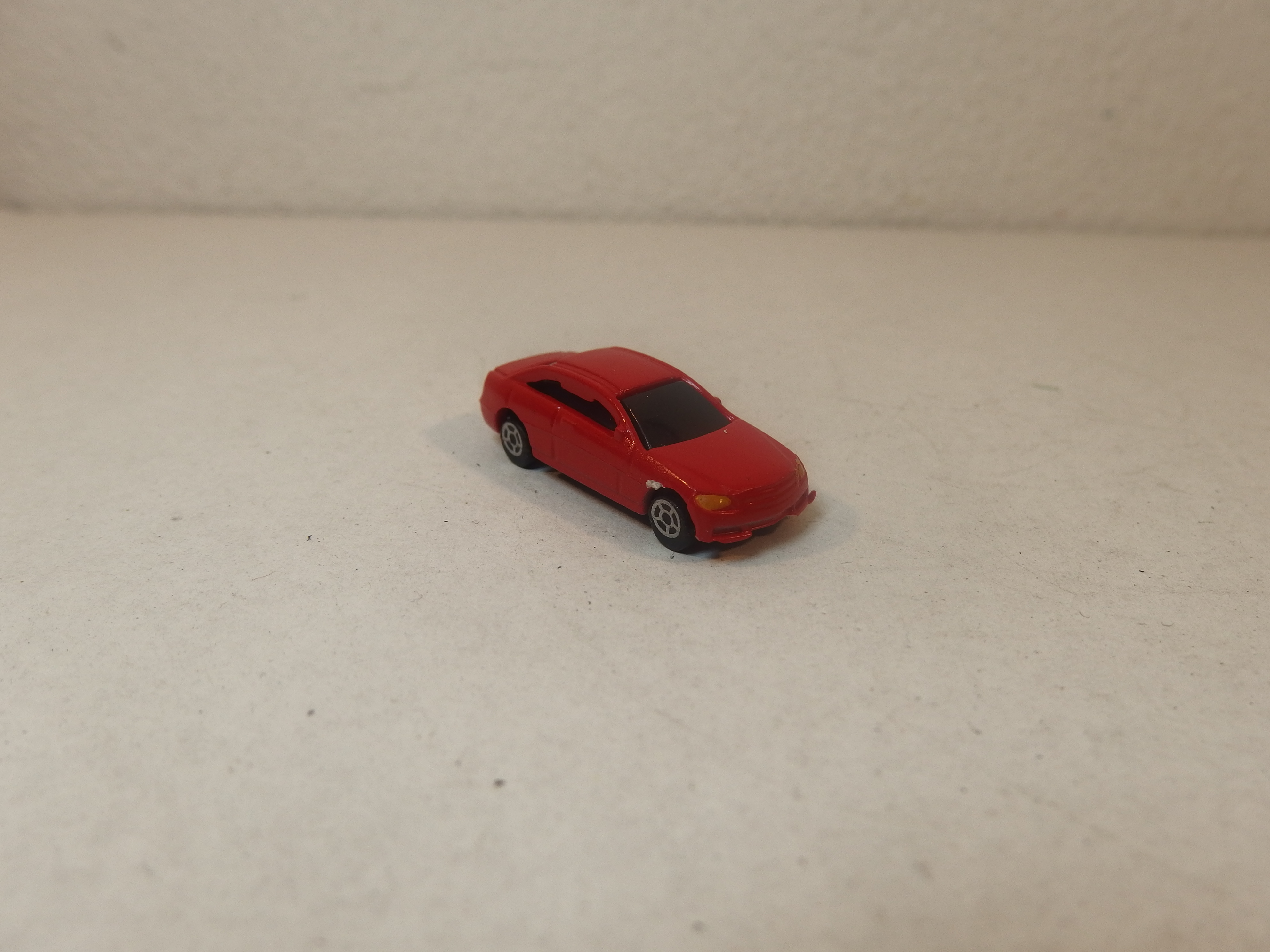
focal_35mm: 26
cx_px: 635
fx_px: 954
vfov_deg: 53.1
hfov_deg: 67.3
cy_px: 476
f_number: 3.5
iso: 100
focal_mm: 4.7
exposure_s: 1/640
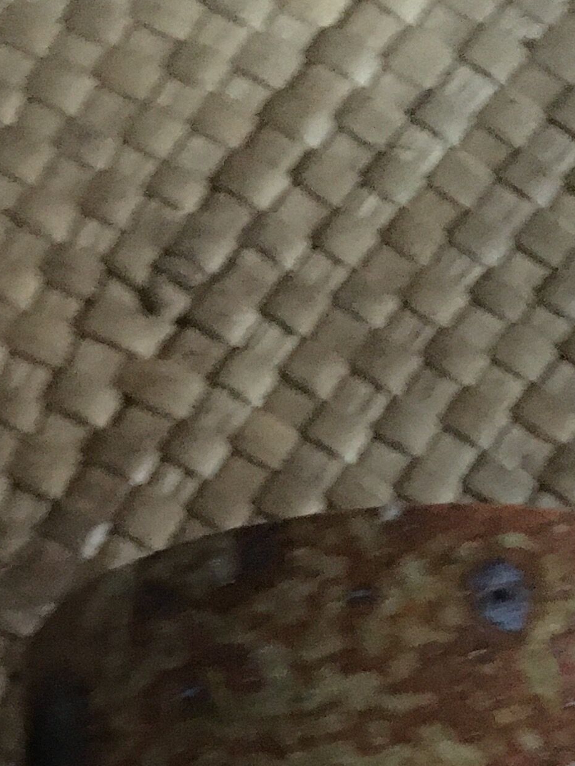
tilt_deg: -80.3
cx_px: -19
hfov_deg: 15.4
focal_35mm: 94
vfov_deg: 18.5
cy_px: 1151
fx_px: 2082
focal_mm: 4.15
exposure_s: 1/17
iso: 500
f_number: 2.2
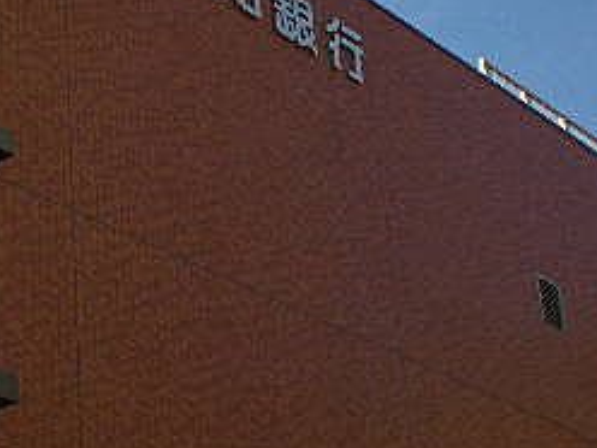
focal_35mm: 98
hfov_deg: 19.2
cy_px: 243
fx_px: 1690
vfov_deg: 15.1
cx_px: -58
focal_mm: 6.3
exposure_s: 1/439
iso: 89
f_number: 4.6
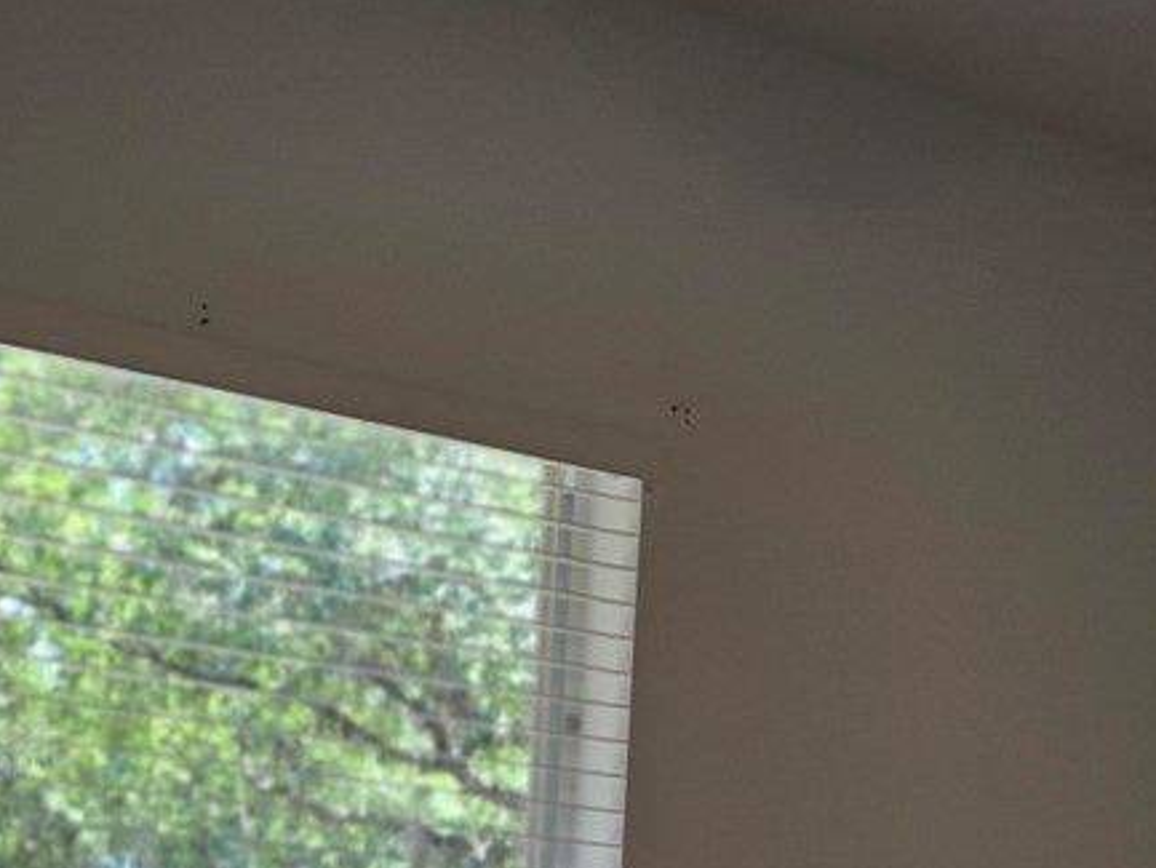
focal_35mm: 85
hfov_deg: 23.0
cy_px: 780
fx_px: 2839
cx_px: 635
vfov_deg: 17.1
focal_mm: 5.4
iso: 40
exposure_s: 1/120
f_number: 1.8
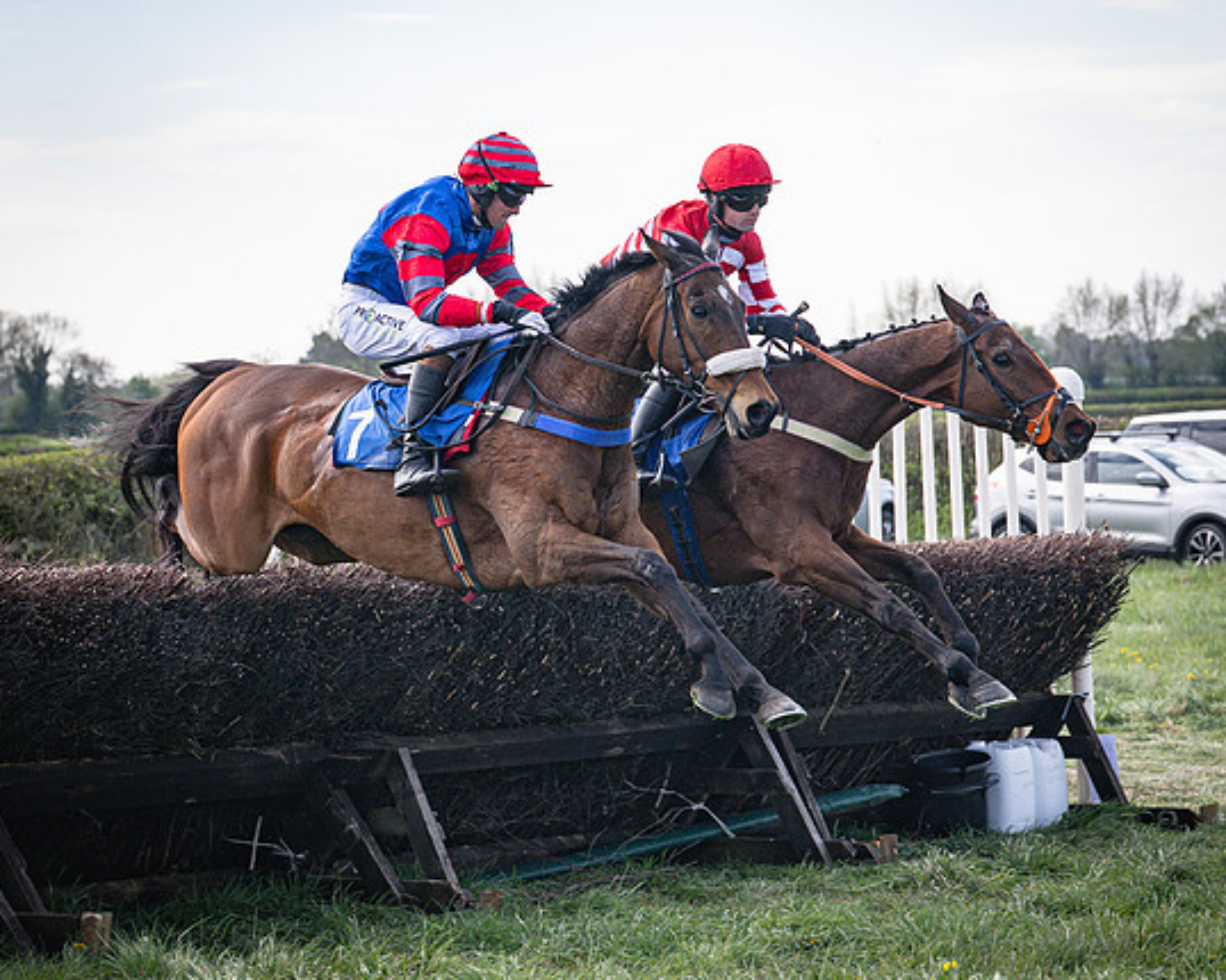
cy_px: 440
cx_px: 706
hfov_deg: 14.0
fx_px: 5005
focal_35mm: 138
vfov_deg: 11.2
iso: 400
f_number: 4
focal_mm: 70
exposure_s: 1/2000
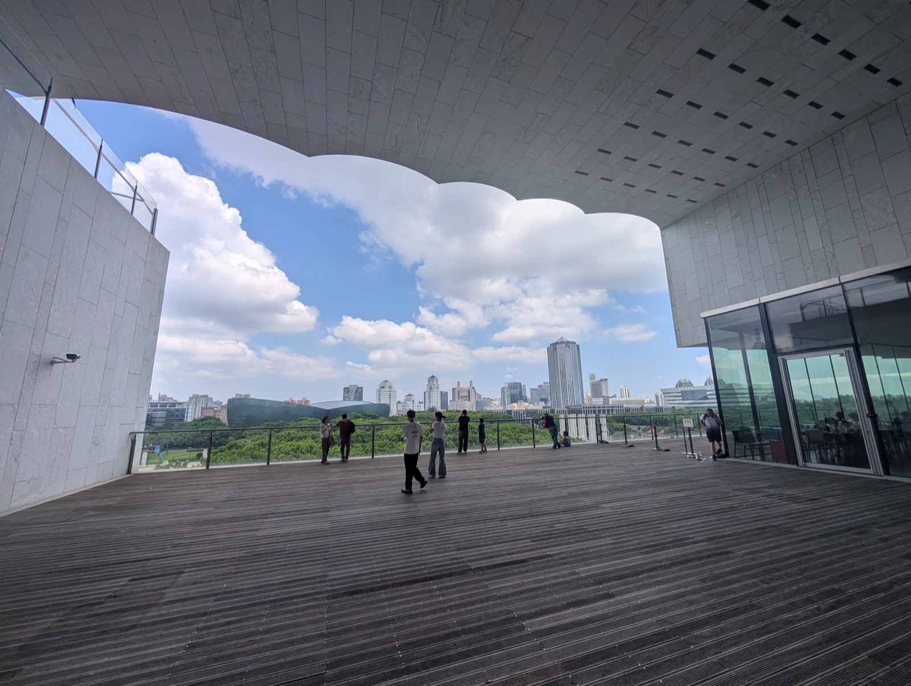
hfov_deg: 110.5
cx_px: 456
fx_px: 316
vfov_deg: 94.6
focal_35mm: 12
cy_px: 343
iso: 53
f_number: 1.7
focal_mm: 2.02
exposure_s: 1/3077
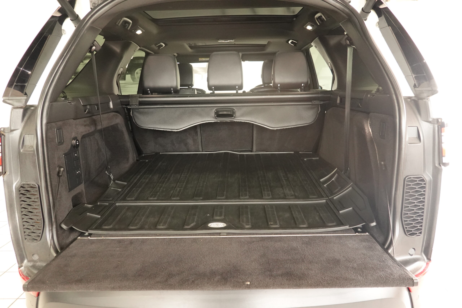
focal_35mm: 24
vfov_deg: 53.1
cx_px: 231
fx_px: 308
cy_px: 154
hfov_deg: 73.7
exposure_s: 1/40
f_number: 2.8
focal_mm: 9
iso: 1600
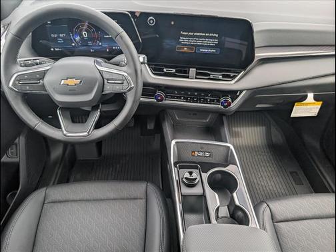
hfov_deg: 71.6
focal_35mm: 24
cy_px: 126
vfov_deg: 56.8
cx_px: 168
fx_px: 233
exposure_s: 1/154
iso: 30
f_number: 1.68
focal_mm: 6.9
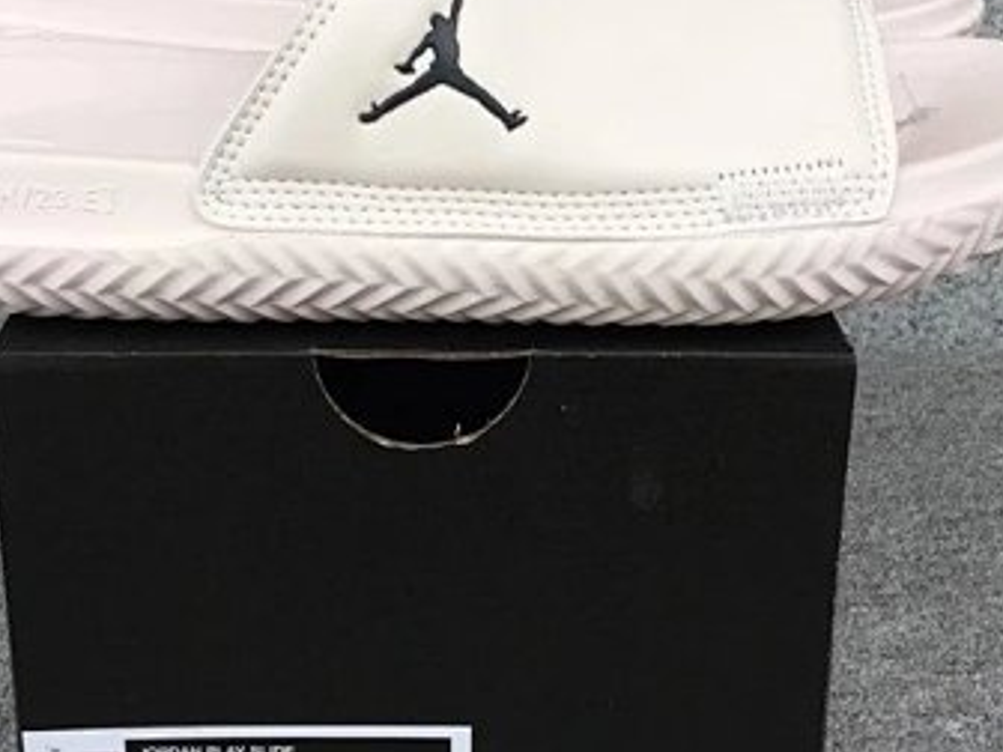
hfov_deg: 32.7
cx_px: 466
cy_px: 286
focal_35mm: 59
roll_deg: -0.6
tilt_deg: -21.6
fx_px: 1710
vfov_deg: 24.8
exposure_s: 1/392
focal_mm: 3.3
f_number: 2.4
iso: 25
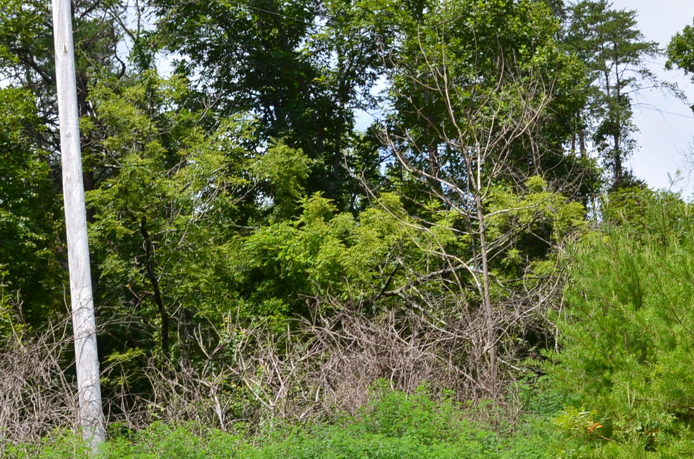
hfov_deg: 25.0
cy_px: 262
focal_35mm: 81
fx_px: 1558
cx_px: 476
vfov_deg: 16.8
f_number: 10
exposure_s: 1/250
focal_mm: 28
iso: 280
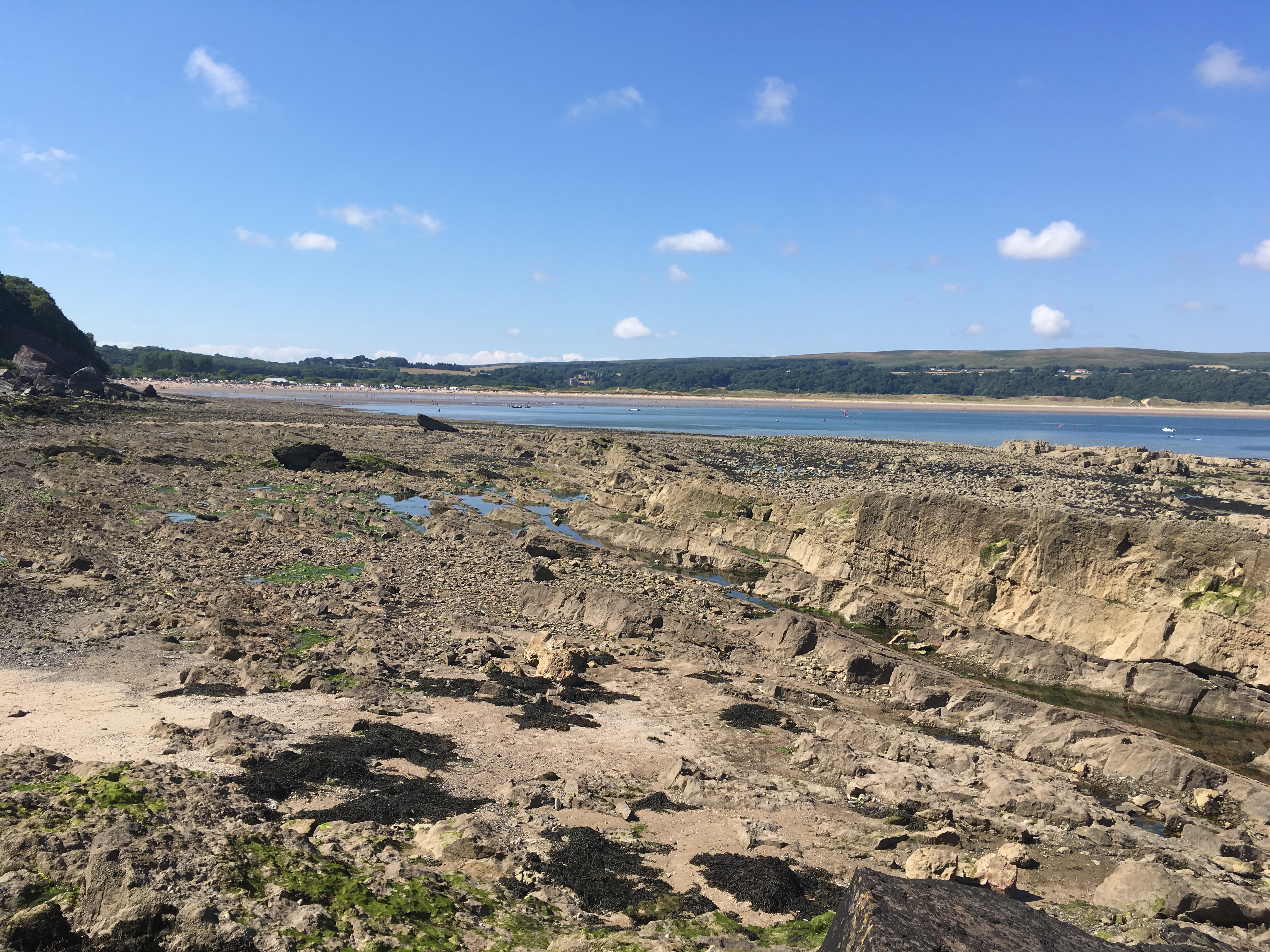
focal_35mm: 29
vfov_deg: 48.2
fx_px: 1064
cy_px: 476
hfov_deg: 61.7
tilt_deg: -5.2
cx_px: 635
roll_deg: -0.9
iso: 25
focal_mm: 4.15
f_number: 2.2
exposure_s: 1/1538
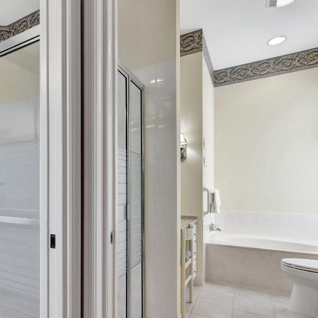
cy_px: 187
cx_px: 69
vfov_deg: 62.5
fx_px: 260
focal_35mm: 25
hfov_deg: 58.7
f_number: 5.6
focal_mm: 16
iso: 100
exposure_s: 1/6
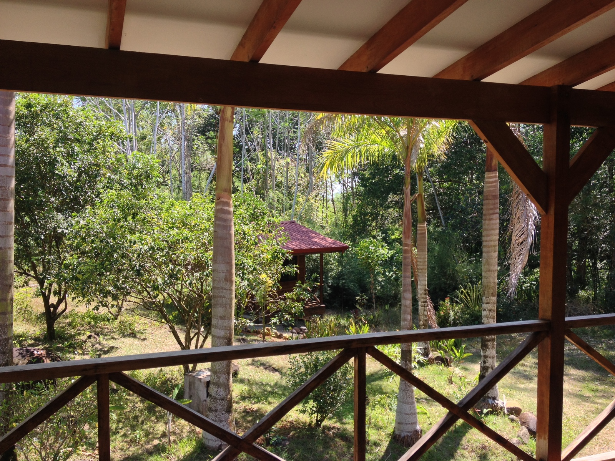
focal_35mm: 35
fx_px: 622
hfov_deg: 52.6
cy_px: 230
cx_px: 308
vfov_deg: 40.7
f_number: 2.4
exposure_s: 1/283
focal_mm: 4.28
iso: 50
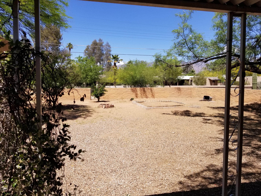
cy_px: 98
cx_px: 130
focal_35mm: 26
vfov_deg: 53.1
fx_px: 196
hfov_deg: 67.3
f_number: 1.7
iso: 50
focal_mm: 4.25
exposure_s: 1/2560
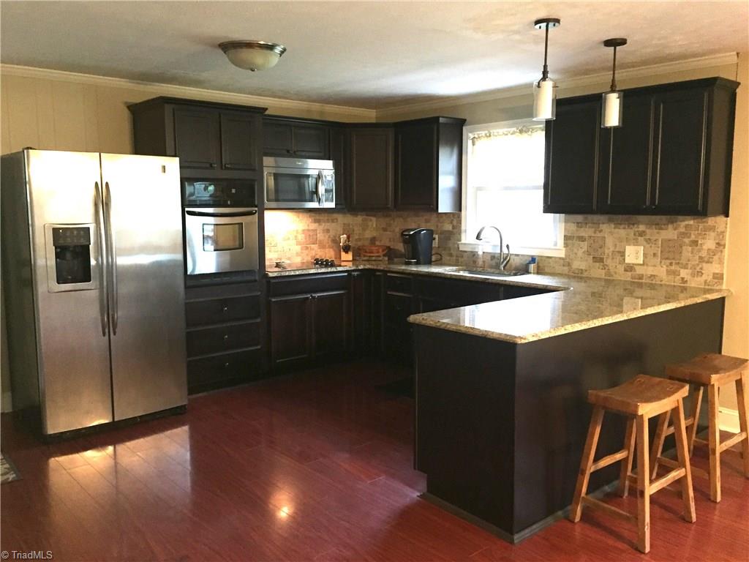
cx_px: 374
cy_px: 281
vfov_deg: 48.2
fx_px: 627
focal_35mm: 29
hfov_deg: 61.7
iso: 320
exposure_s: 1/15
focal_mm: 4.15
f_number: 2.2
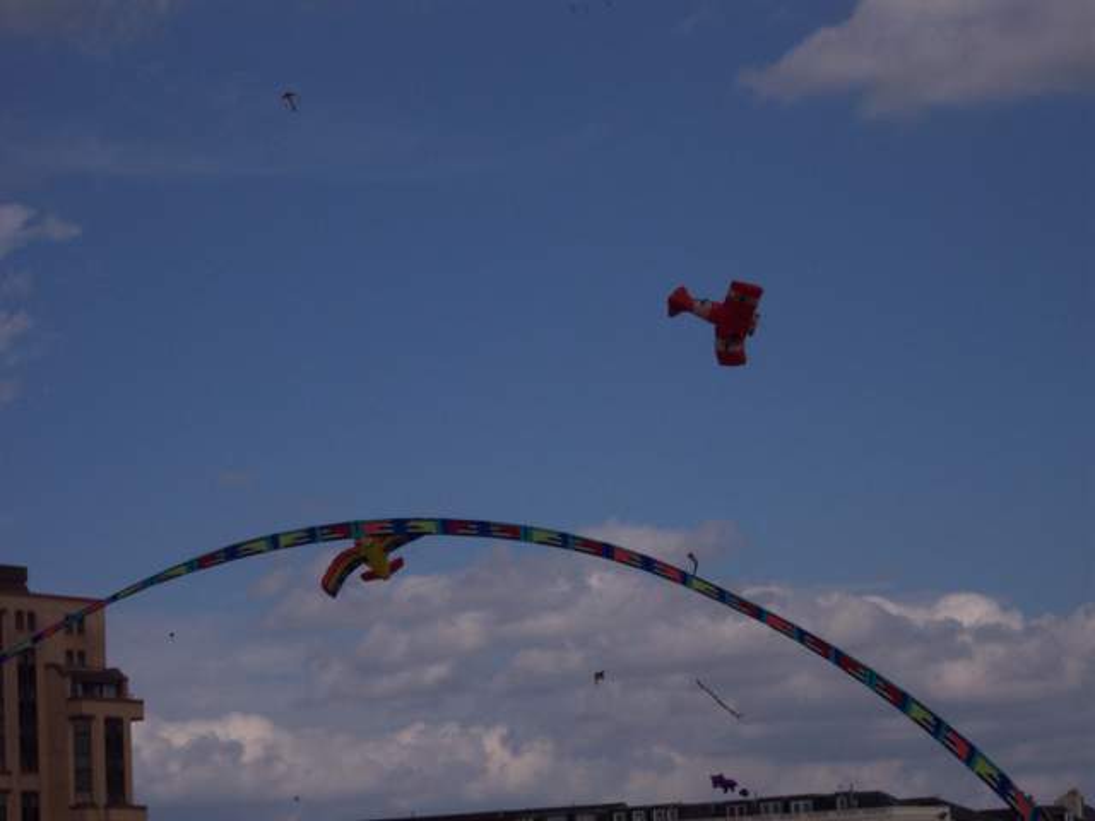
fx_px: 3606
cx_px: 548
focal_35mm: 114
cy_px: 410
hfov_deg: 17.3
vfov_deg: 13.0
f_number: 8
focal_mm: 24
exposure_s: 1/1000
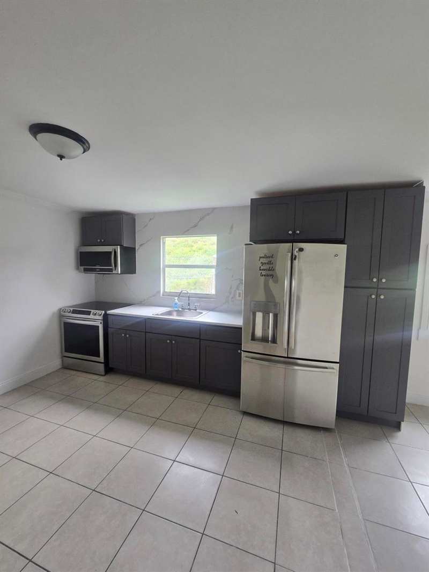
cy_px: 286
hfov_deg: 89.9
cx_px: 214
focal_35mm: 13
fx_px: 215
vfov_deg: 106.2
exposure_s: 1/60
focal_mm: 2.2
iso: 100
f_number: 2.2
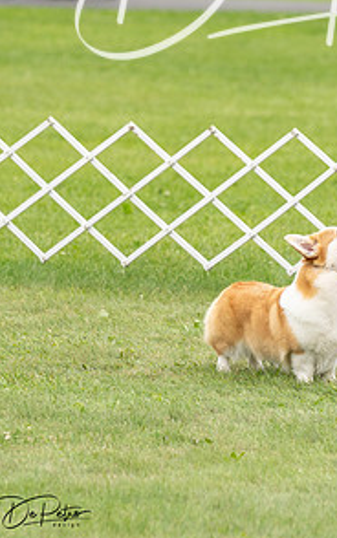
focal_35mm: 468
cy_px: 143
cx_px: 258
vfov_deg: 4.5
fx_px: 6871
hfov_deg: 2.8
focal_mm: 200
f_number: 5
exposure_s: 1/800
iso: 400
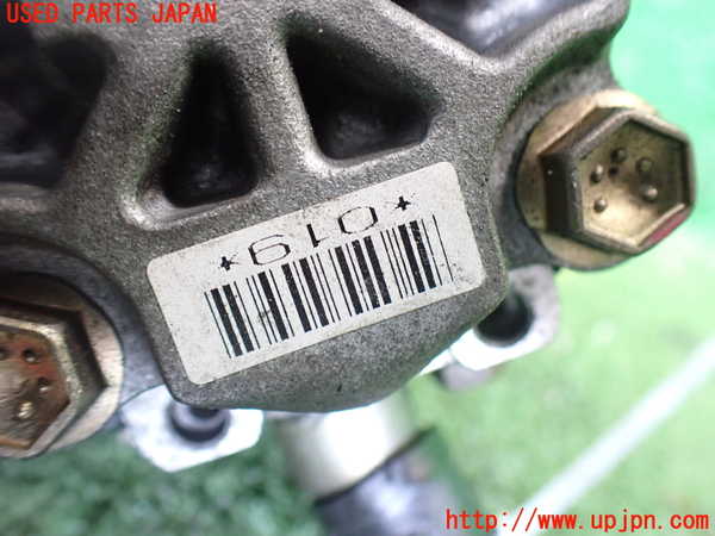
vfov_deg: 46.8
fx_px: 620
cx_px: 358
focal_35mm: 30
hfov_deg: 60.0
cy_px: 268
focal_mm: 5.4
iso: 800
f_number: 2.3
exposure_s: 1/40
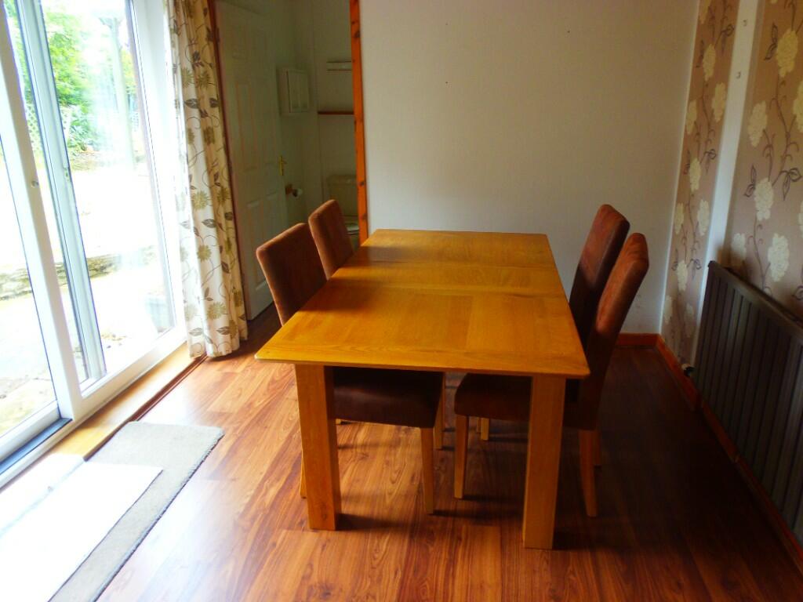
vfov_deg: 56.8
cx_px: 402
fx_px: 557
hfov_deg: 71.6
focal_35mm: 24
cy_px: 301
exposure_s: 1/30
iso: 80
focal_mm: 4.3
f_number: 2.9
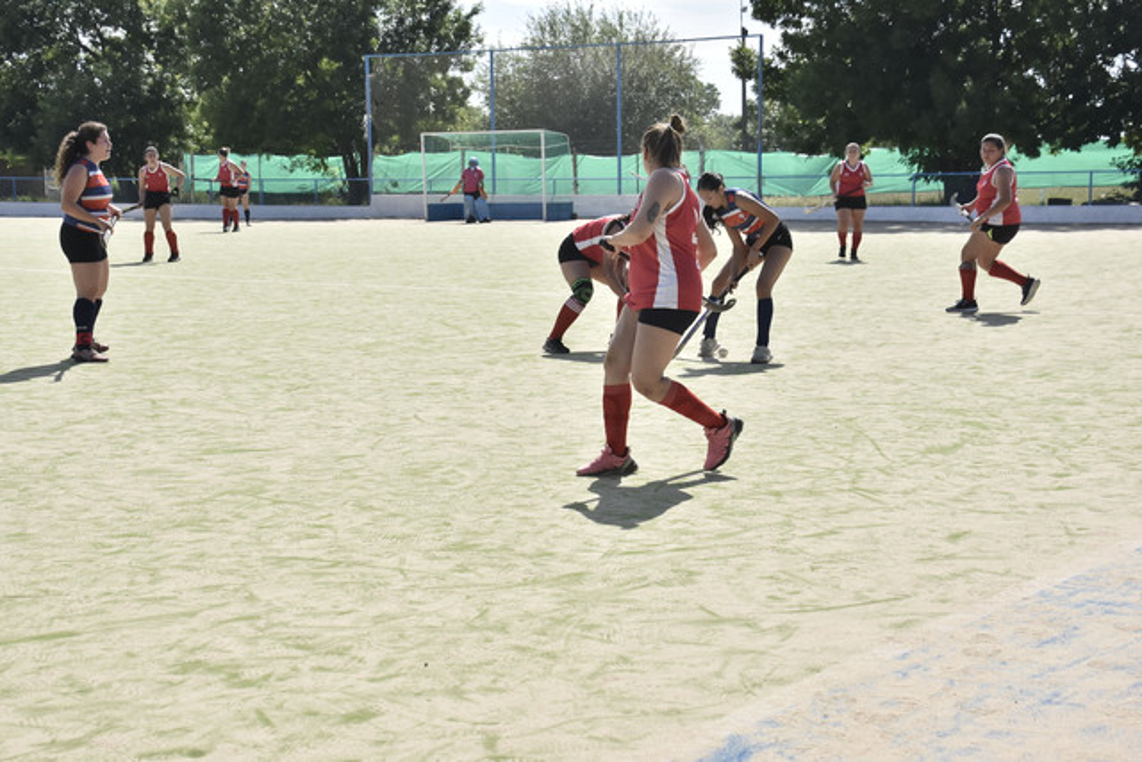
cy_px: 381
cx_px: 571
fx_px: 2380
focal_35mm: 75
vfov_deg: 18.2
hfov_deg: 27.0
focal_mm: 50
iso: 400
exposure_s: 1/1250
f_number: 11
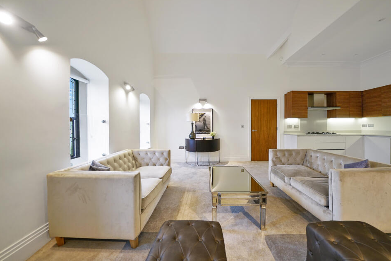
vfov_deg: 85.4
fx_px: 141
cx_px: 204
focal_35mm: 13
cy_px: 126
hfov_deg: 108.3
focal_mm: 12
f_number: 4
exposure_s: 1/25
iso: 500
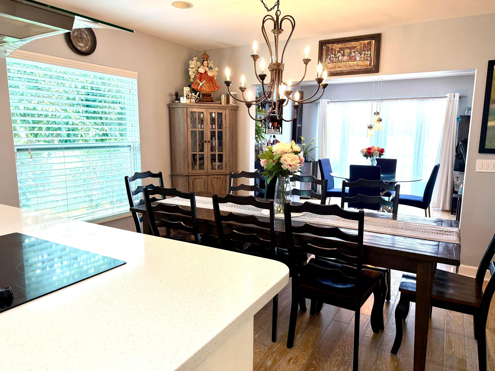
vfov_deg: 56.8
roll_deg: -0.3
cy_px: 186
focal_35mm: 24
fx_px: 343
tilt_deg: -8.5
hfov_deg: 71.6
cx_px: 248
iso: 160
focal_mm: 6.76
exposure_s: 1/218
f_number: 1.78
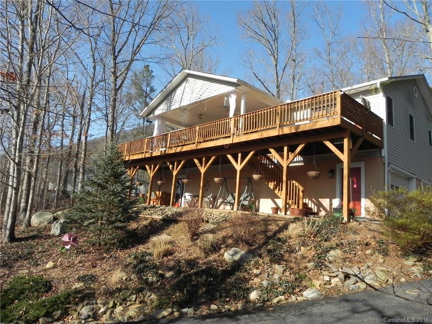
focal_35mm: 26
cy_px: 162
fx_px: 324
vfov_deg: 53.1
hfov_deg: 67.3
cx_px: 216
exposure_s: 1/362
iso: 160
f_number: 6.3
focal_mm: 4.6
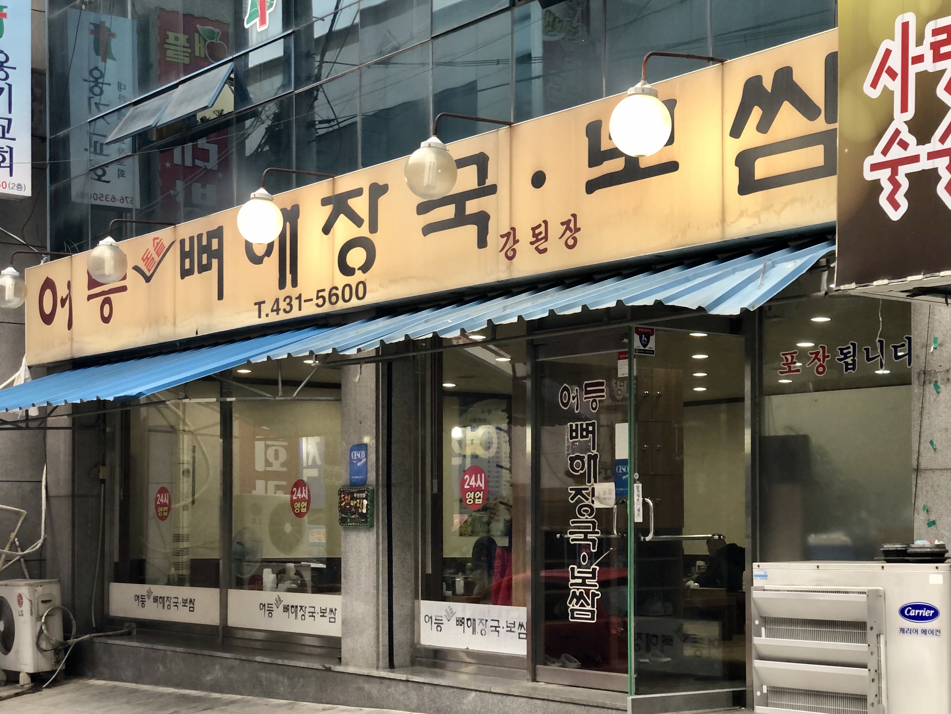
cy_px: 357
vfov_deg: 28.0
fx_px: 1429
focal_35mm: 52
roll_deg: -0.9
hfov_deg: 36.8
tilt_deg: +7.4
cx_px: 476
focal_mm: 6
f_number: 2.4
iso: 64
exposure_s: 1/60
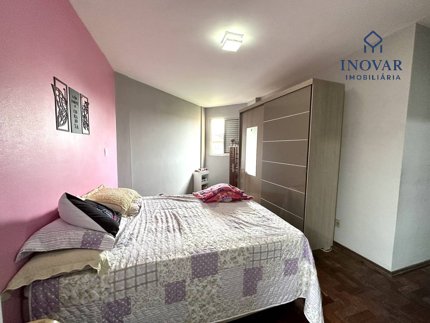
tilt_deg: -3.4
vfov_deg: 85.7
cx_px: 215
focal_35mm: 14
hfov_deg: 102.1
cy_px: 162
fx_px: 174
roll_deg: -1.2
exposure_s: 1/120
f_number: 2.2
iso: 320
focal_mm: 2.22
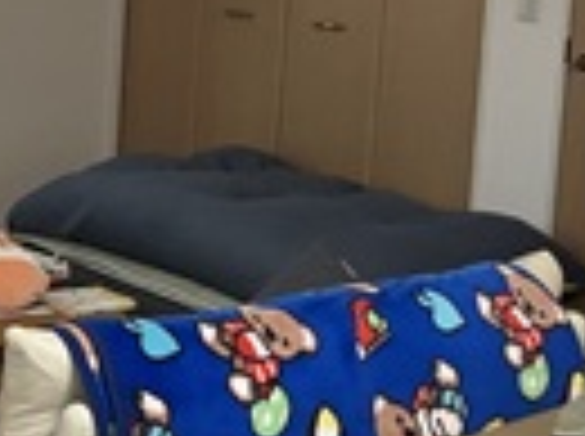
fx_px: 1468
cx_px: -200
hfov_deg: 20.4
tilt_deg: -5.7
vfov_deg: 16.6
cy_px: 9
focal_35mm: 87
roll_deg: -2.3
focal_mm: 3.99
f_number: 1.8
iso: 200
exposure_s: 1/60
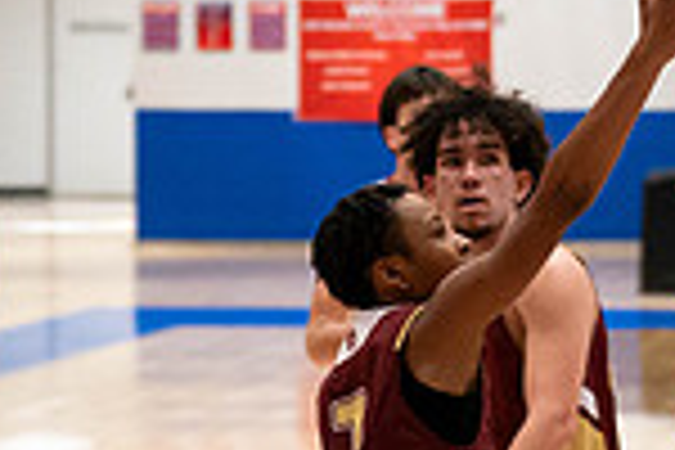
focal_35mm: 274
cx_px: 855
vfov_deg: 5.0
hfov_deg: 7.4
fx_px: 5137
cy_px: 295
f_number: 2.8
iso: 4000
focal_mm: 70
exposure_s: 1/1000
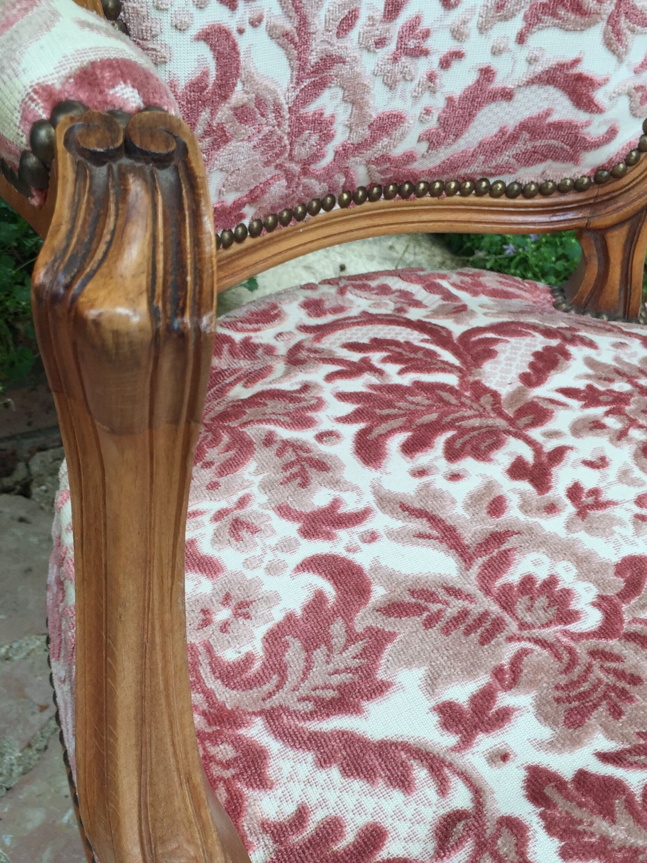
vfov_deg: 46.5
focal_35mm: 40
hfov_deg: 35.8
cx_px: 254
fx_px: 997
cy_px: 527
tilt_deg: -43.8
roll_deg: -11.1
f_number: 2.2
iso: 32
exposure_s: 1/167
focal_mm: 4.15
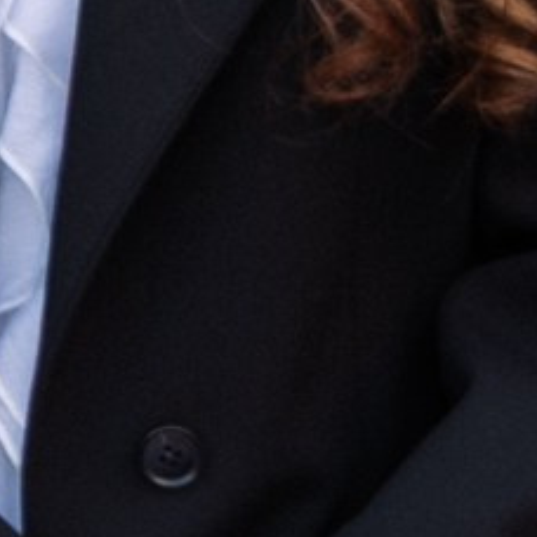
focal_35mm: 383
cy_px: -651
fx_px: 6722
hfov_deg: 4.2
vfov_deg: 4.5
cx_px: -1700
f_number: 3.5
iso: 100
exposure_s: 1/160
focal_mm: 36
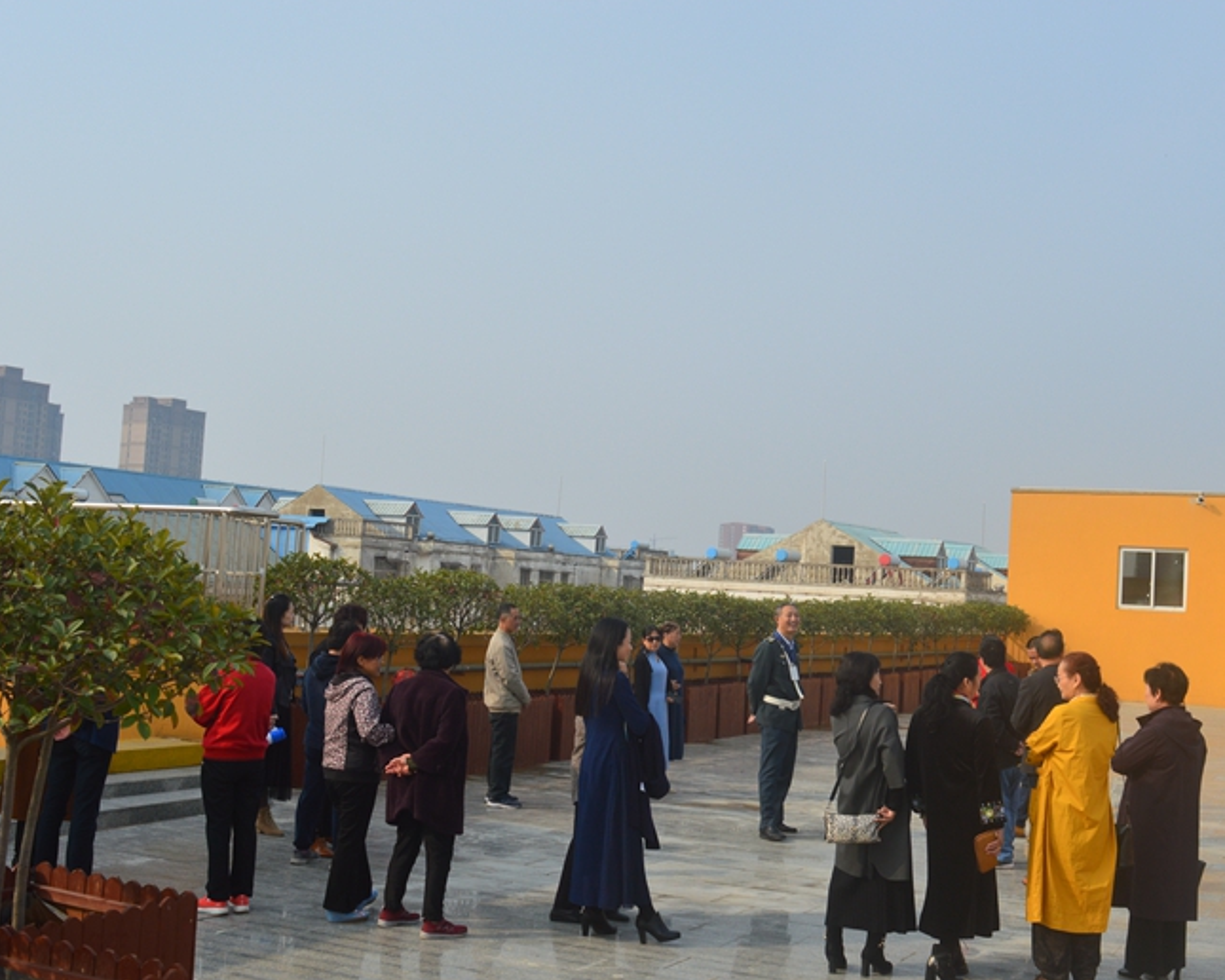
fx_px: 1580
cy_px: 495
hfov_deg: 42.2
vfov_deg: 34.5
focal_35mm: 44
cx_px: 724
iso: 280
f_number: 11
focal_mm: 25
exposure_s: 1/500
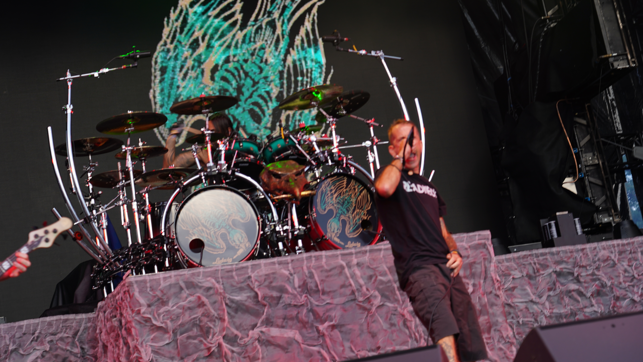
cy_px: 165
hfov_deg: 29.7
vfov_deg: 17.0
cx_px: 320
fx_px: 1211
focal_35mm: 71
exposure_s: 1/80
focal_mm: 67
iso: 160
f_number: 4
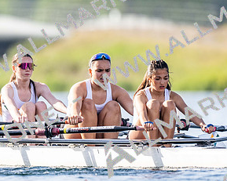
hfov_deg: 1.7
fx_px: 7582
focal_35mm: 1129
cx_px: 37
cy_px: 104
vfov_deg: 1.4
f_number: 5.6
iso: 900
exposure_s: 1/2500
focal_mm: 600
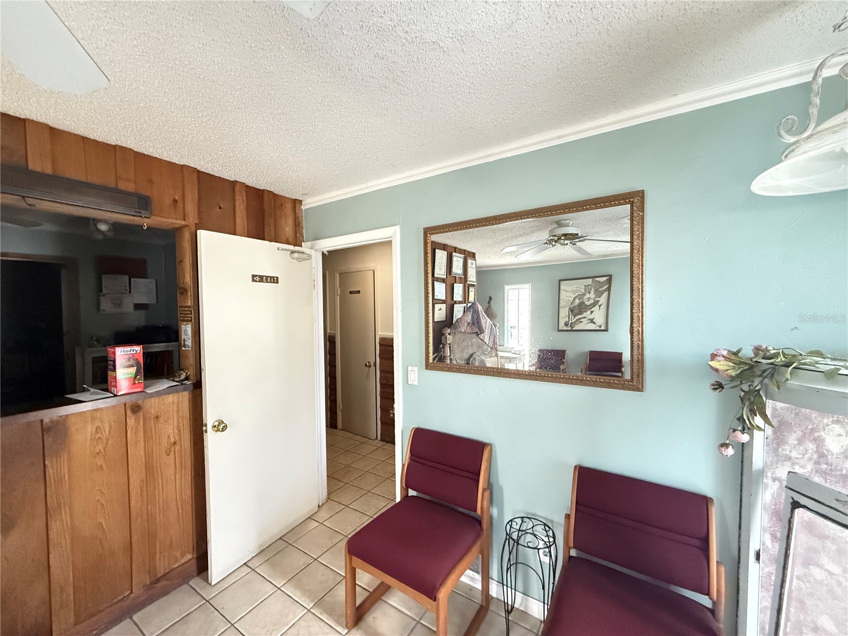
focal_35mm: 14
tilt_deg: -1.2
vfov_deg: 85.7
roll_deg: +1.3
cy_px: 318
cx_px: 424
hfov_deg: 102.1
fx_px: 343
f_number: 2.2
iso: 1000
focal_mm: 2.22
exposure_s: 1/60
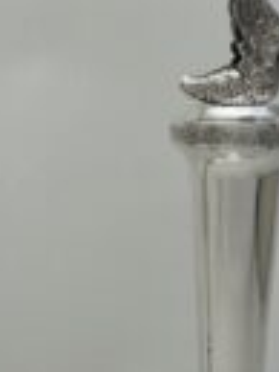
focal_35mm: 87
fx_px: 933
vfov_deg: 22.4
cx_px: 40
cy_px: 248
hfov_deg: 16.8
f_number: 1.8
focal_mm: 3.99
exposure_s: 1/167
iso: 25
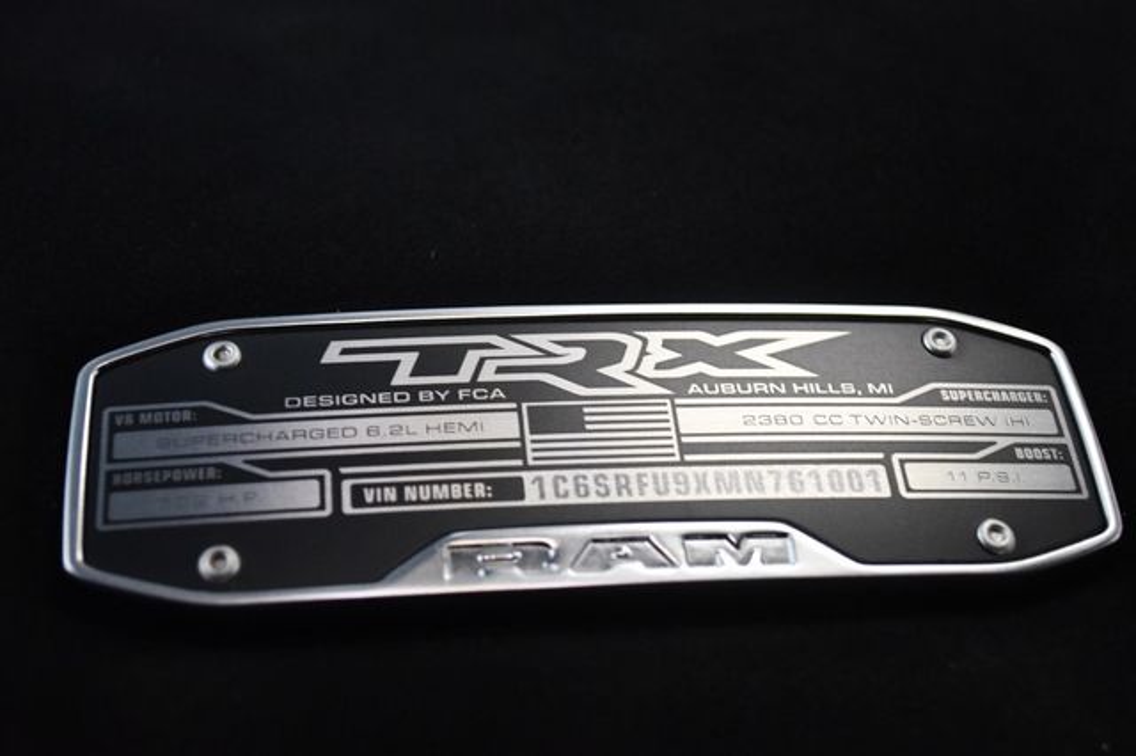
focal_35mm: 57
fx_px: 1798
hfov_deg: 35.1
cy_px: 378
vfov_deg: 23.8
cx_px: 568
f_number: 5
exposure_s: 1/60
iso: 3200
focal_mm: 38
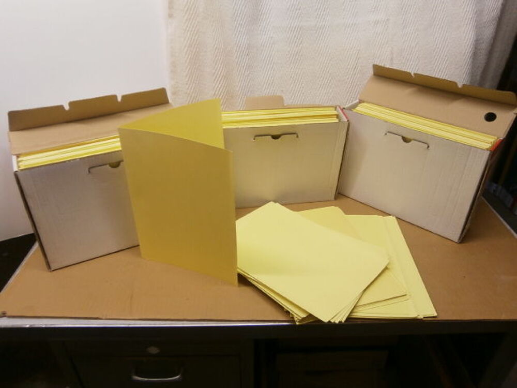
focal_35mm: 26
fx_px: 388
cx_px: 258
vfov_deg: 53.1
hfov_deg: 67.3
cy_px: 194
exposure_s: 1/30
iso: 100
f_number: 2.8
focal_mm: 4.7
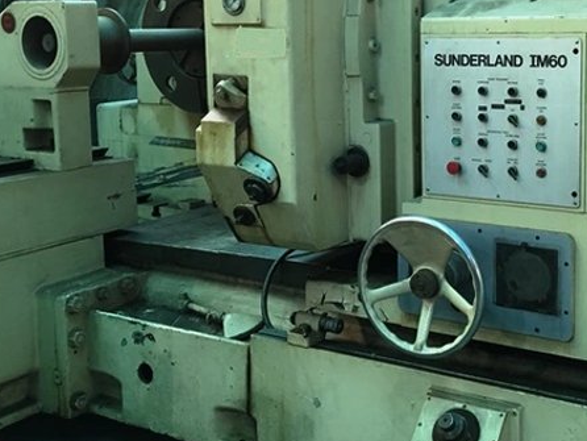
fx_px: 882
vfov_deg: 27.8
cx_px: 411
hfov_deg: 36.3
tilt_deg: -6.8
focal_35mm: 52
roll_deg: +0.5
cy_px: 140
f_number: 2.2
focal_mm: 4.15
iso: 50
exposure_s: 1/15
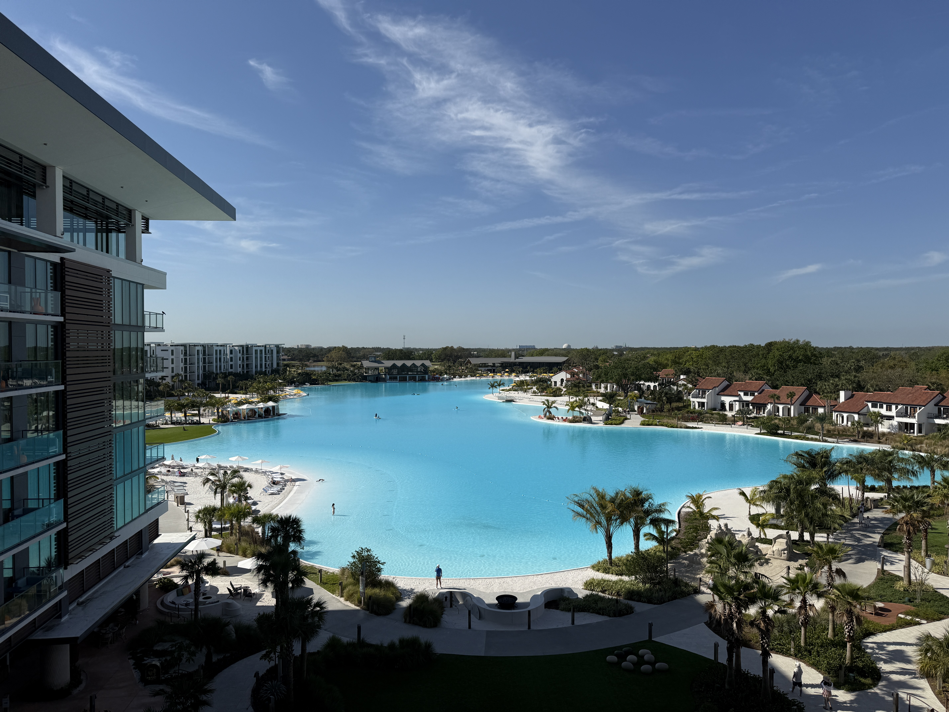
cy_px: 356
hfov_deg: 71.6
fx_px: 658
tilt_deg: -0.2
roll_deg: +0.2
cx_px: 474
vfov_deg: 56.8
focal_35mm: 24
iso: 80
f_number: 1.78
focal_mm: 6.76
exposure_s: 1/10309
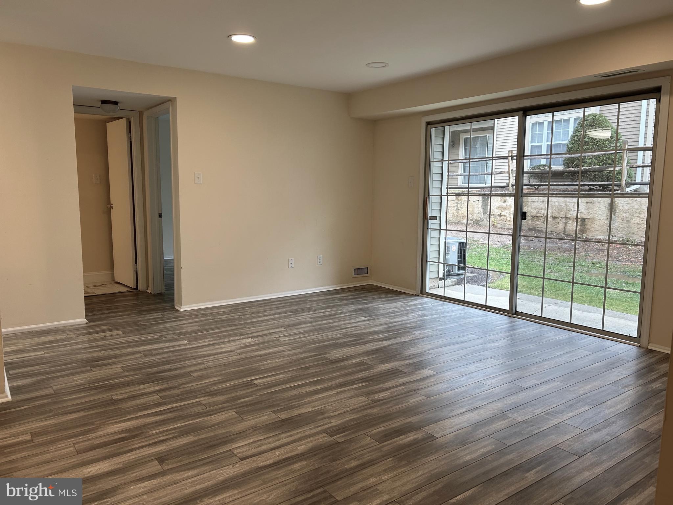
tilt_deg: -6.8
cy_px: 252
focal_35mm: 26
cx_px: 336
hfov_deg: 67.3
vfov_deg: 53.1
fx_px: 505
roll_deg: -0.8
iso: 80
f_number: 1.5
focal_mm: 5.7
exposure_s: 1/120
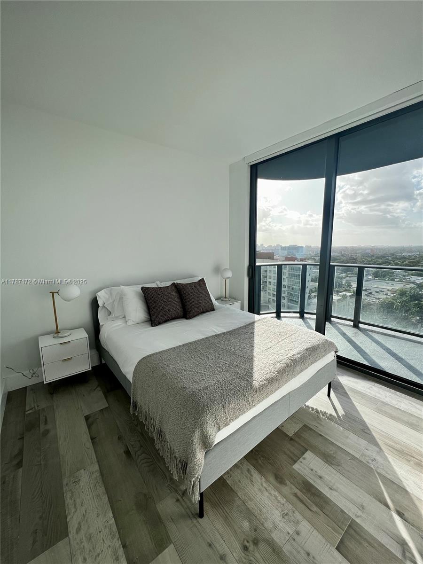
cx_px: 212
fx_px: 212
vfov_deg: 106.2
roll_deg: -0.4
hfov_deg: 89.9
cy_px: 282
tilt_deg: -7.5
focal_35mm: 13
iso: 32
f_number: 1.8
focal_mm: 1.57
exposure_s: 1/539
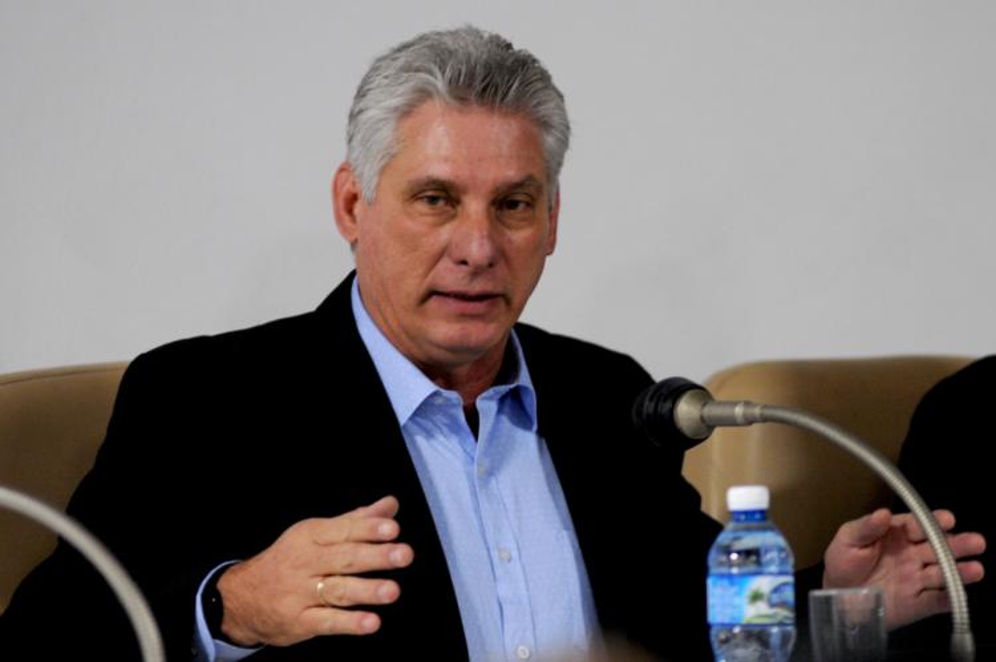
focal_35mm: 255
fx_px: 7046
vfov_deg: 5.4
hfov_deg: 8.1
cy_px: 331
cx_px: 498
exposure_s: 1/60
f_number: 2.8
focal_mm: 170
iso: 800
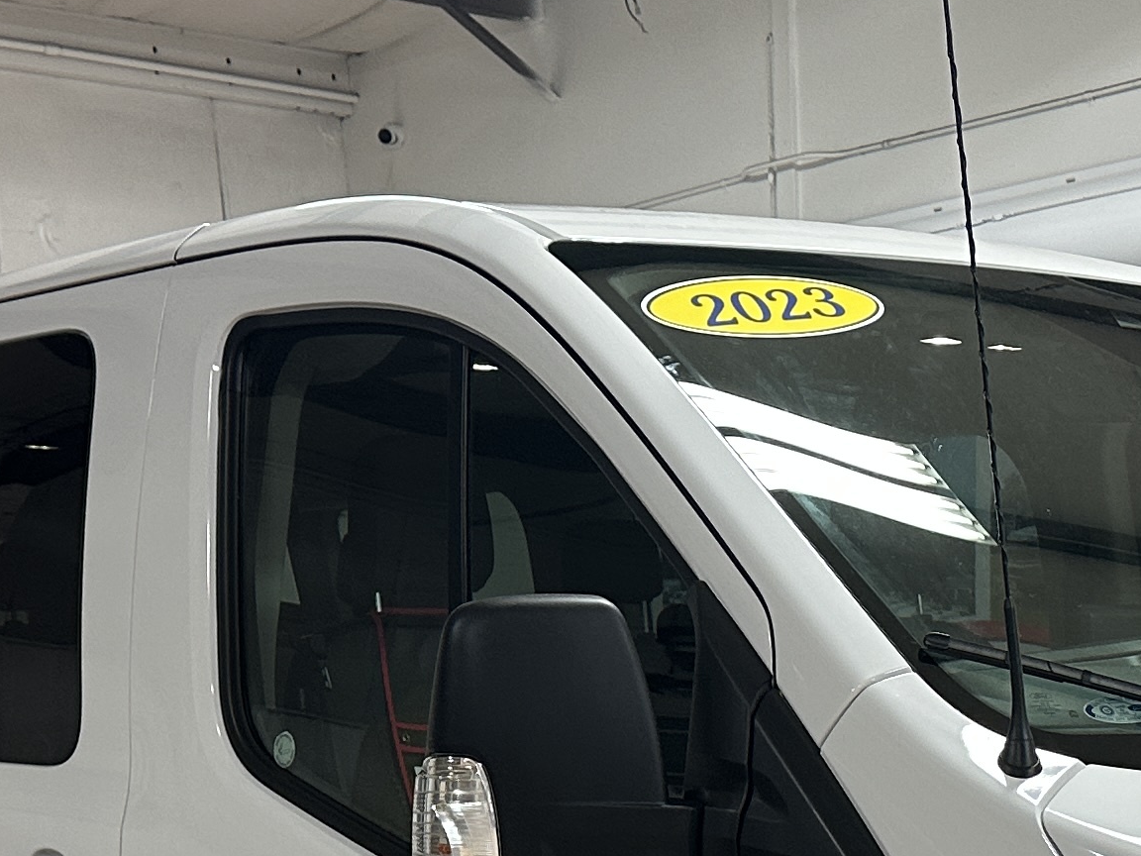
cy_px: 1023
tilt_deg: -6.3
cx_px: 787
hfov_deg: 23.2
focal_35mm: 84
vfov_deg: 16.8
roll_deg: +2.1
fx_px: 2769
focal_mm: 6.86
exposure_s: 1/103
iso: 160
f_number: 1.78
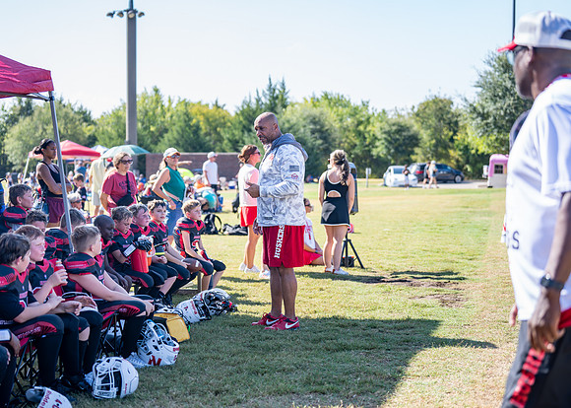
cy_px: 204
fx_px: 1236
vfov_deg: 18.7
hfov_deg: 26.0
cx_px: 270
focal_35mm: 76
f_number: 2.8
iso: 160
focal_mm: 70
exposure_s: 1/800
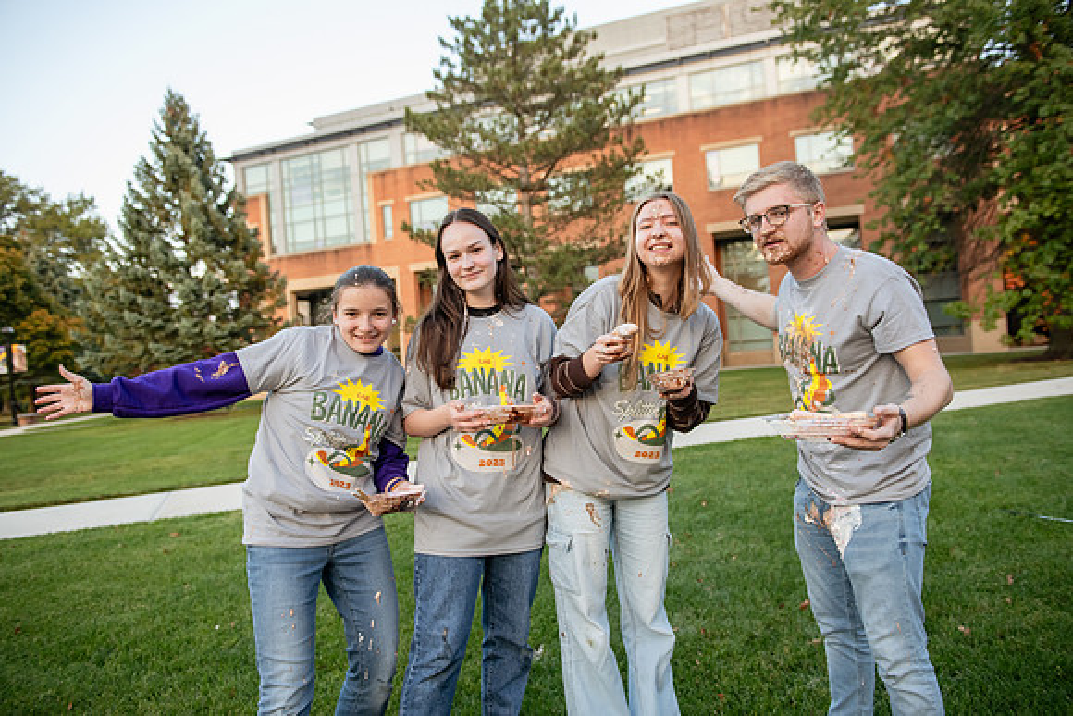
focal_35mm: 27
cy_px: 358
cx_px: 536
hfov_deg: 67.4
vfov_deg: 48.0
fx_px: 805
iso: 800
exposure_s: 1/320
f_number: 3.2
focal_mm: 27
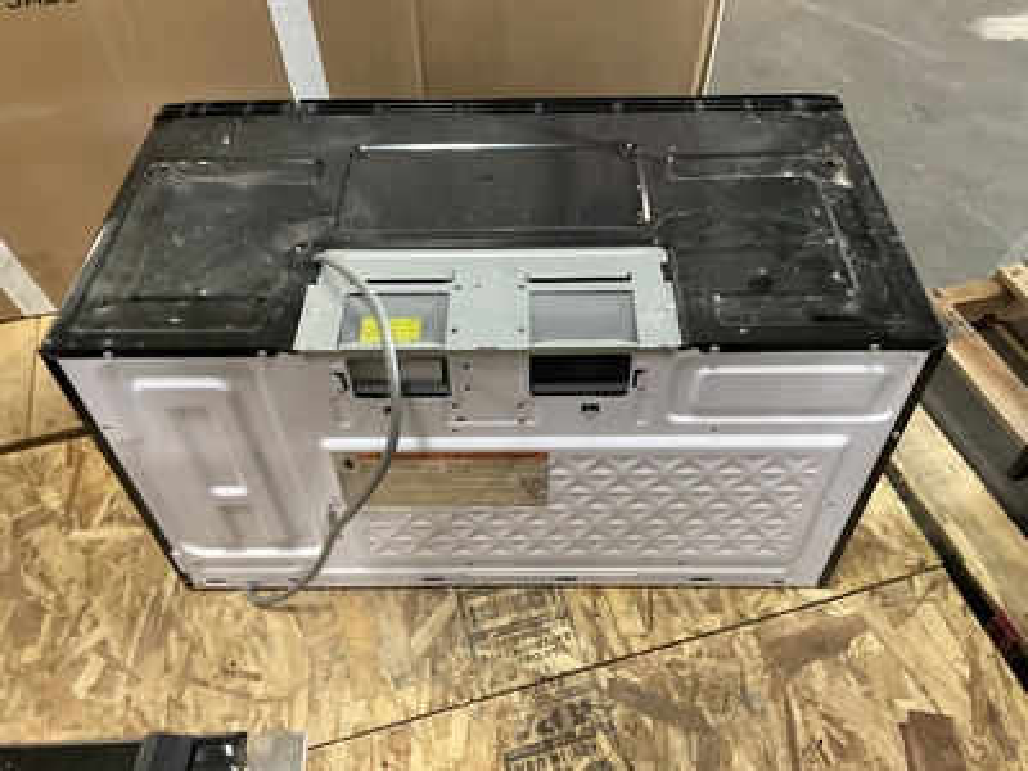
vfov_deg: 48.2
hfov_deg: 61.7
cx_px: 514
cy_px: 386
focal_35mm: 29
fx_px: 861
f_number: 1.8
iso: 200
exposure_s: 1/40
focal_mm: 3
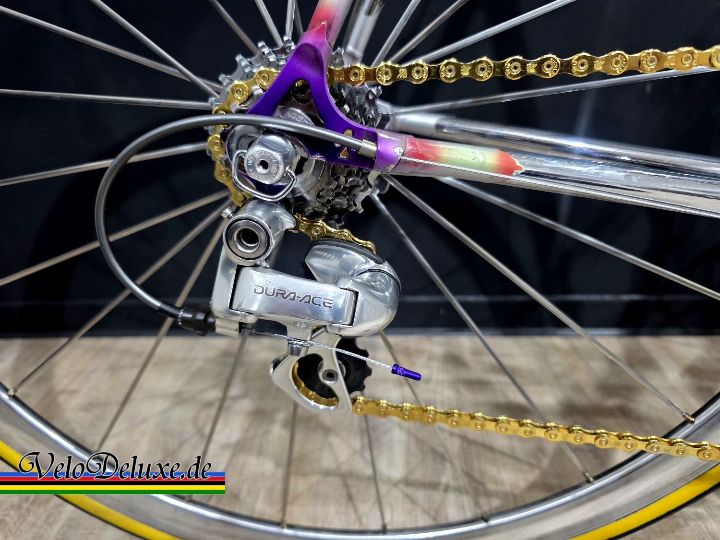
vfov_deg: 58.9
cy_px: 270
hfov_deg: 73.9
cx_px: 360
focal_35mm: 23
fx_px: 478
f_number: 1.7
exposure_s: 1/100
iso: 400
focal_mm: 6.3
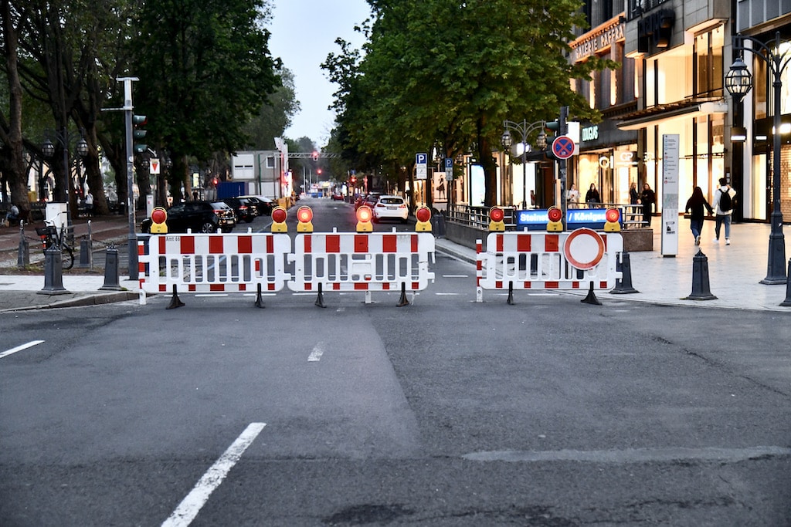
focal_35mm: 52
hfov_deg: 38.2
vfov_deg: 26.0
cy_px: 264
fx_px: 1143
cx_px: 396
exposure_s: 1/60
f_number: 4
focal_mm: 52
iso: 3200
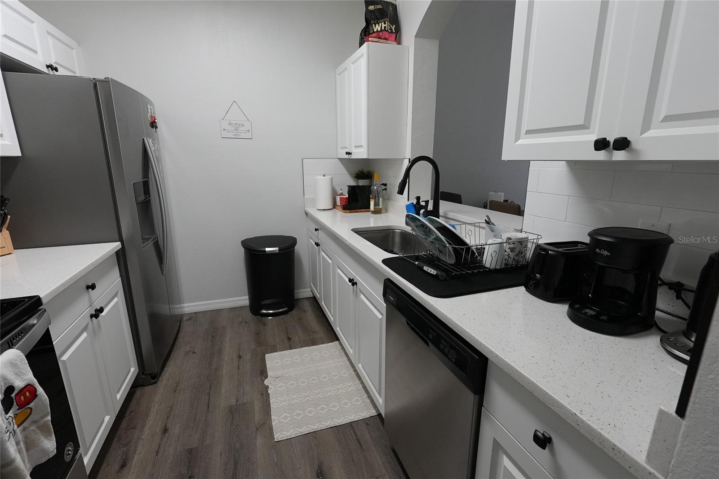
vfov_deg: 73.8
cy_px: 240
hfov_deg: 96.7
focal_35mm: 16
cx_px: 360
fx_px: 320
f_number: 4
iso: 1000
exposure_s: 1/160
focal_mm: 11
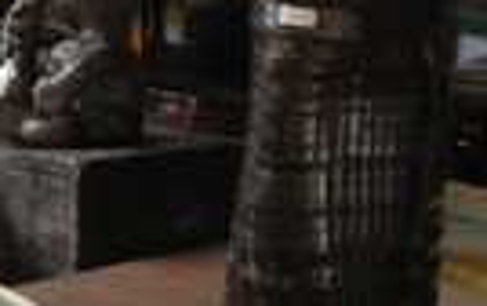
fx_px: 1554
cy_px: 224
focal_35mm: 117
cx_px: -18
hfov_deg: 17.3
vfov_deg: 11.2
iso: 160
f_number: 3.5
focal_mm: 4.6
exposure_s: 1/71.7
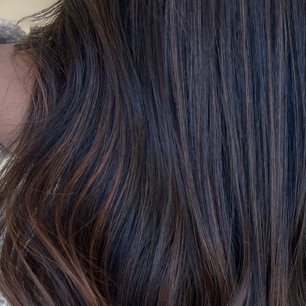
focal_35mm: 79
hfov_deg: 21.7
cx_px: 231
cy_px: 216
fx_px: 790
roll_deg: +3.5
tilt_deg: -9.0
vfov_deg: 21.8
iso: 40
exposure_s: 1/120
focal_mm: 5.7
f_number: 1.5
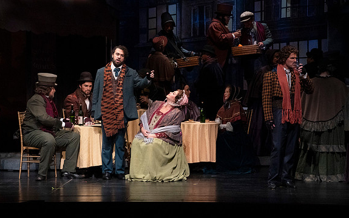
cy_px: 104
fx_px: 1740
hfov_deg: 11.5
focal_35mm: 183
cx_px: 174
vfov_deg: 7.2
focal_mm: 178
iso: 16000
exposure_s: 1/400
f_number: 13
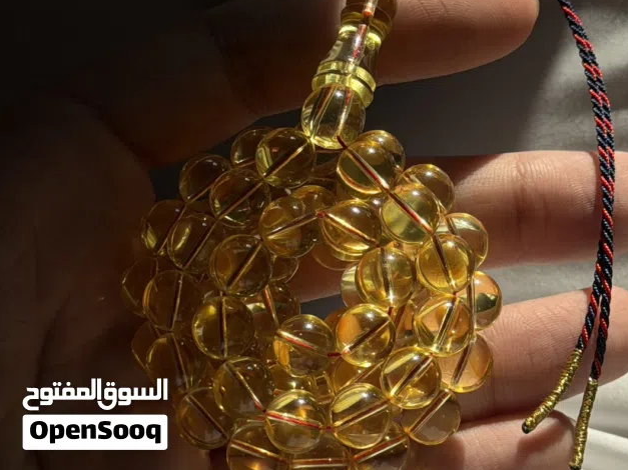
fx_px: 889
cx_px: 319
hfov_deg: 38.9
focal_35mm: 49
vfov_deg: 29.7
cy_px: 234
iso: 64
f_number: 1.78
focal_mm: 6.76
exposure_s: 1/7143
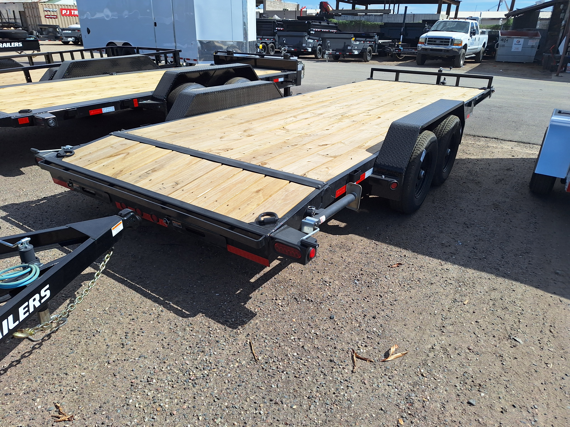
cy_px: 214
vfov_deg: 58.9
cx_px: 285
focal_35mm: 23
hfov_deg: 73.9
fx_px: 379
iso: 40
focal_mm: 5.54
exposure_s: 1/3546
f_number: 1.8
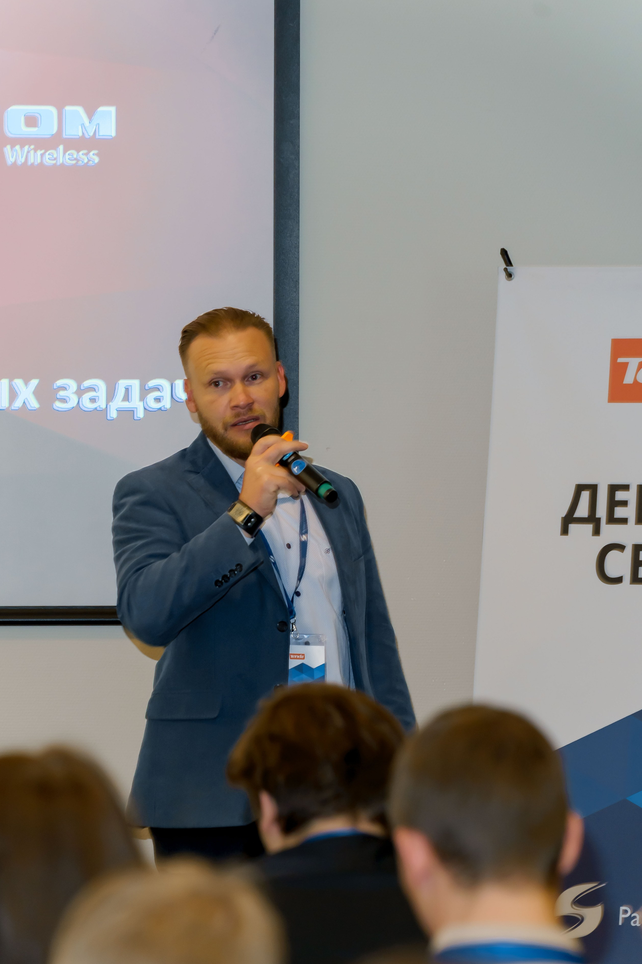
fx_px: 4334
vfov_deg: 12.7
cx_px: 327
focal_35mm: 162
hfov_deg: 8.5
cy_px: 496
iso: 1600
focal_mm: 150
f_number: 4.5
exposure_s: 1/125
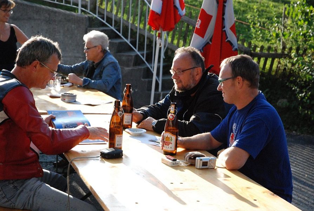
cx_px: 157
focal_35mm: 78
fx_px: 682
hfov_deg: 25.9
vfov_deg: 17.6
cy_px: 106
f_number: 4.5
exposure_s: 1/2500
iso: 1600
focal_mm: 52
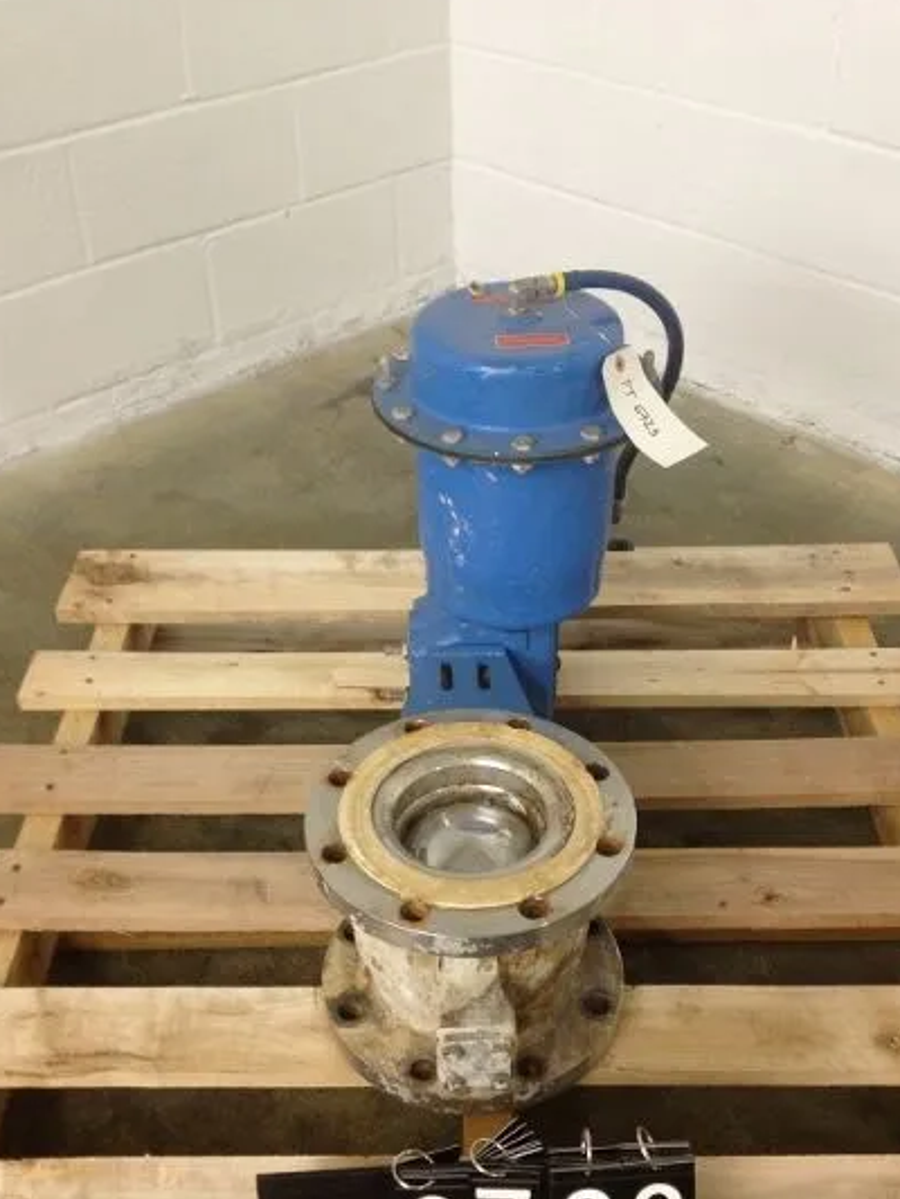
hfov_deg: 34.4
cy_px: 704
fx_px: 1455
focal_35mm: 42
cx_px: 472
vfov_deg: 44.6
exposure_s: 1/20
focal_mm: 4.28
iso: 200
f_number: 2.4
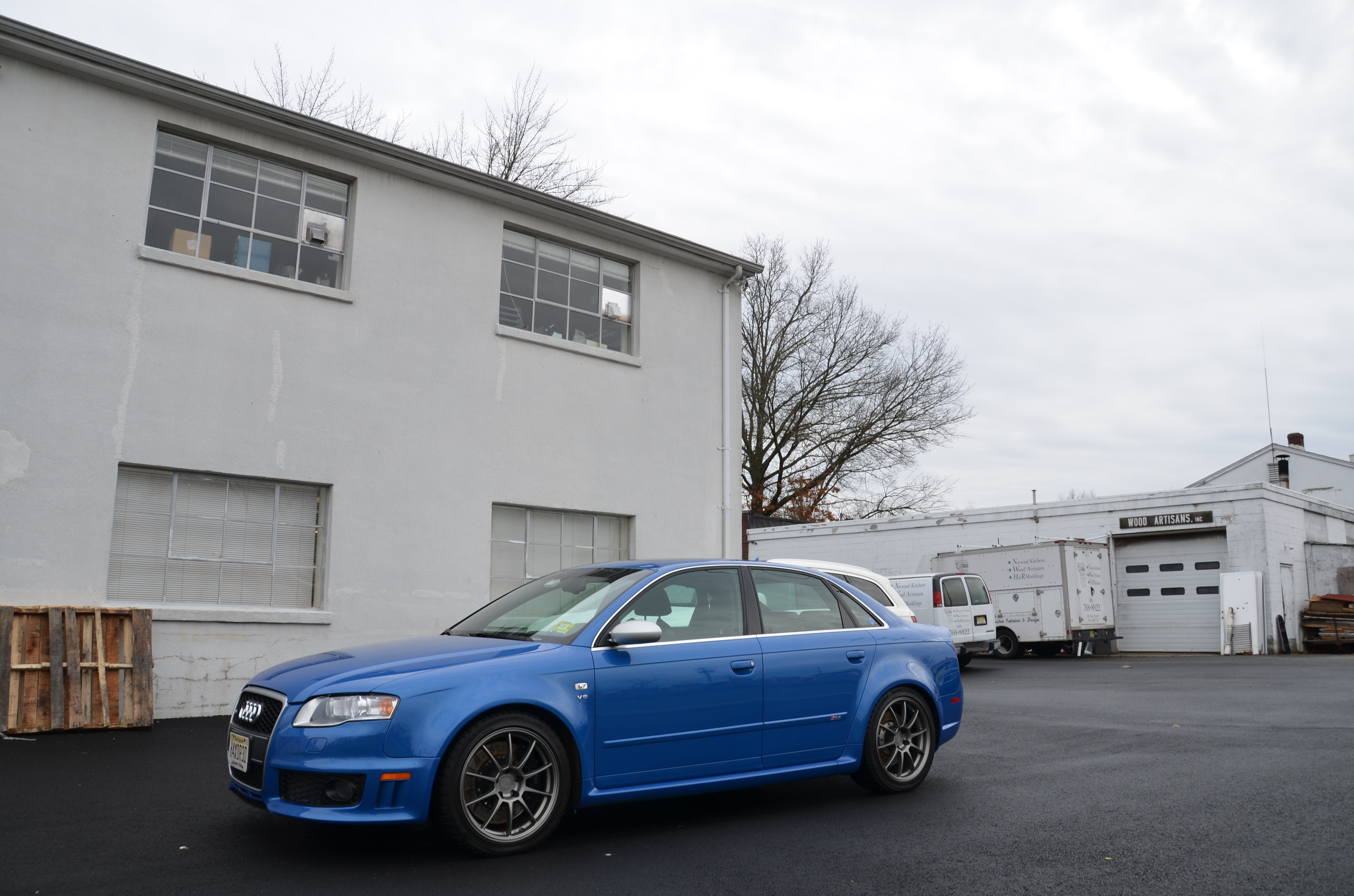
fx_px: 1013
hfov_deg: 67.5
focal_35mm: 27
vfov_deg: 47.7
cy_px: 448
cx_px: 677
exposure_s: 1/200
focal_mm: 18
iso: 200
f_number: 7.1
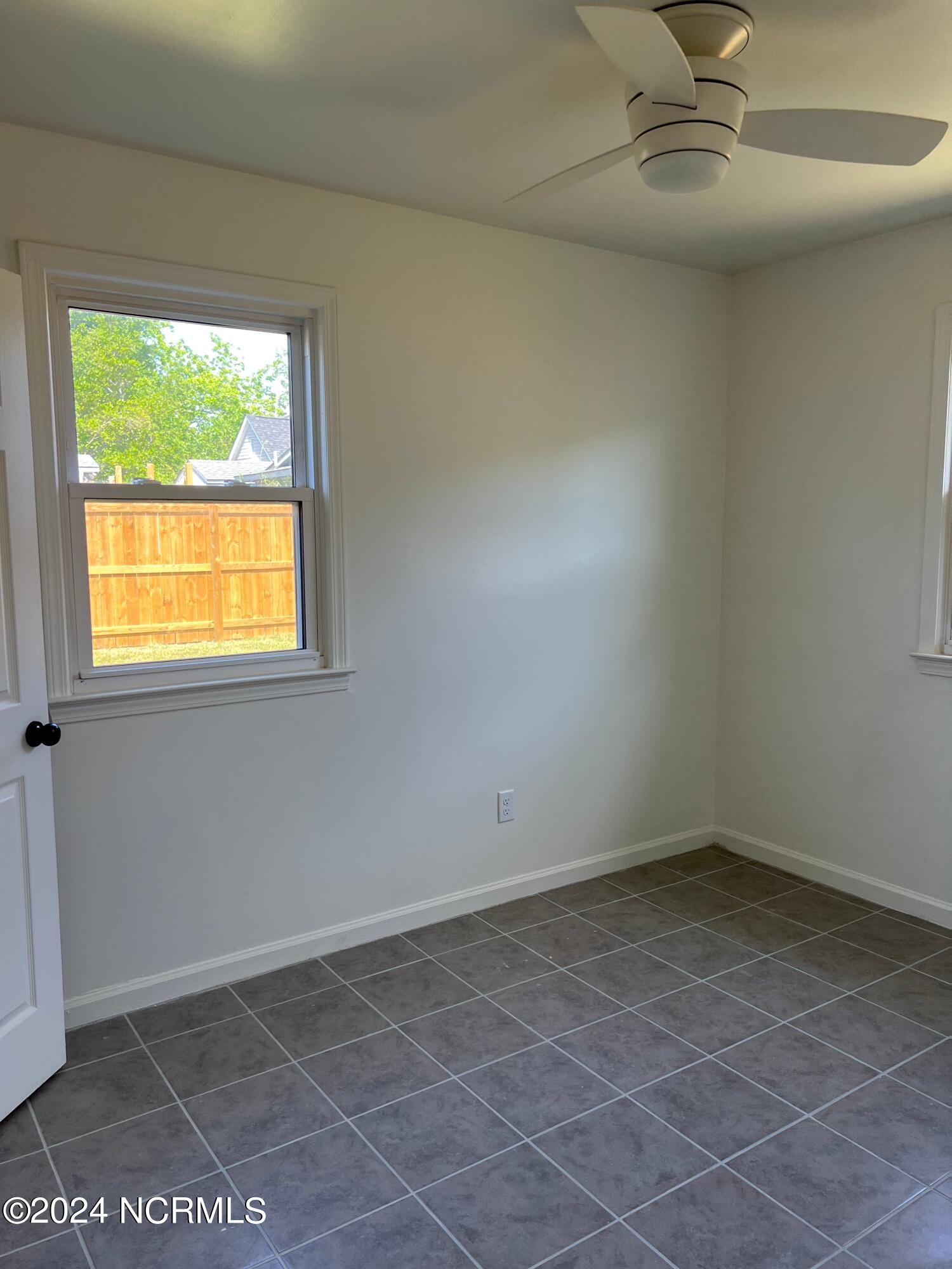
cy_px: 634
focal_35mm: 26
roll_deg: +1.0
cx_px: 476
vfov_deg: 67.3
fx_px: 953
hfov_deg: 53.1
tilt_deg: -6.5
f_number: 1.5
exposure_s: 1/149
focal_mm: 5.7
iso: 64
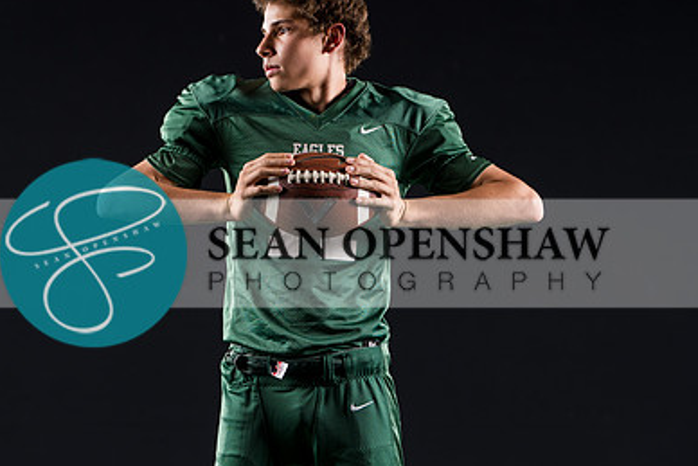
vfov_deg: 10.8
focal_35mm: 127
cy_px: 220
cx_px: 302
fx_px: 2463
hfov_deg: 16.1
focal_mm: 85
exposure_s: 1/160
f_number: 3.5
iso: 200
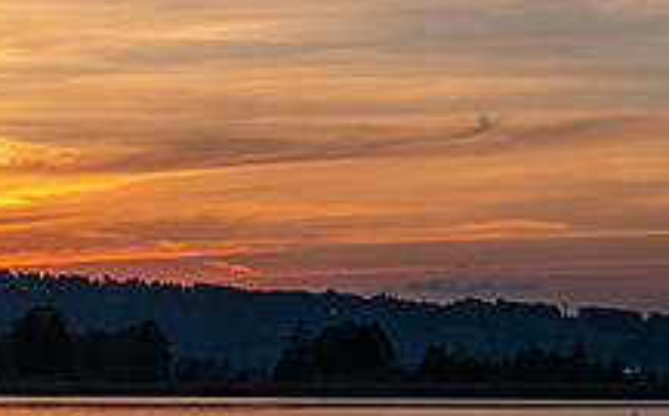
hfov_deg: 14.0
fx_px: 2731
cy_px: 394
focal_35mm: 150
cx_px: 284
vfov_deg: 8.7
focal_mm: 55
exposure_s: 1/8000
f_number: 4
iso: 1000
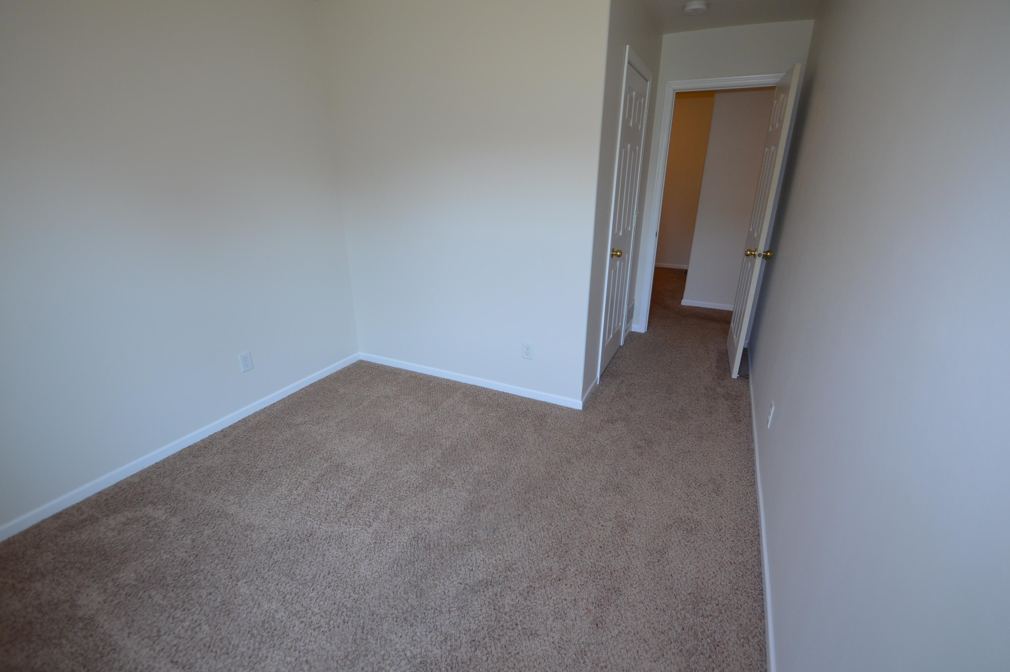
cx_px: 505
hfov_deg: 100.4
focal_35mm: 15
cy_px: 336
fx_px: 420
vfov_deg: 77.2
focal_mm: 10
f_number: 5
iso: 400
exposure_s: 1/100
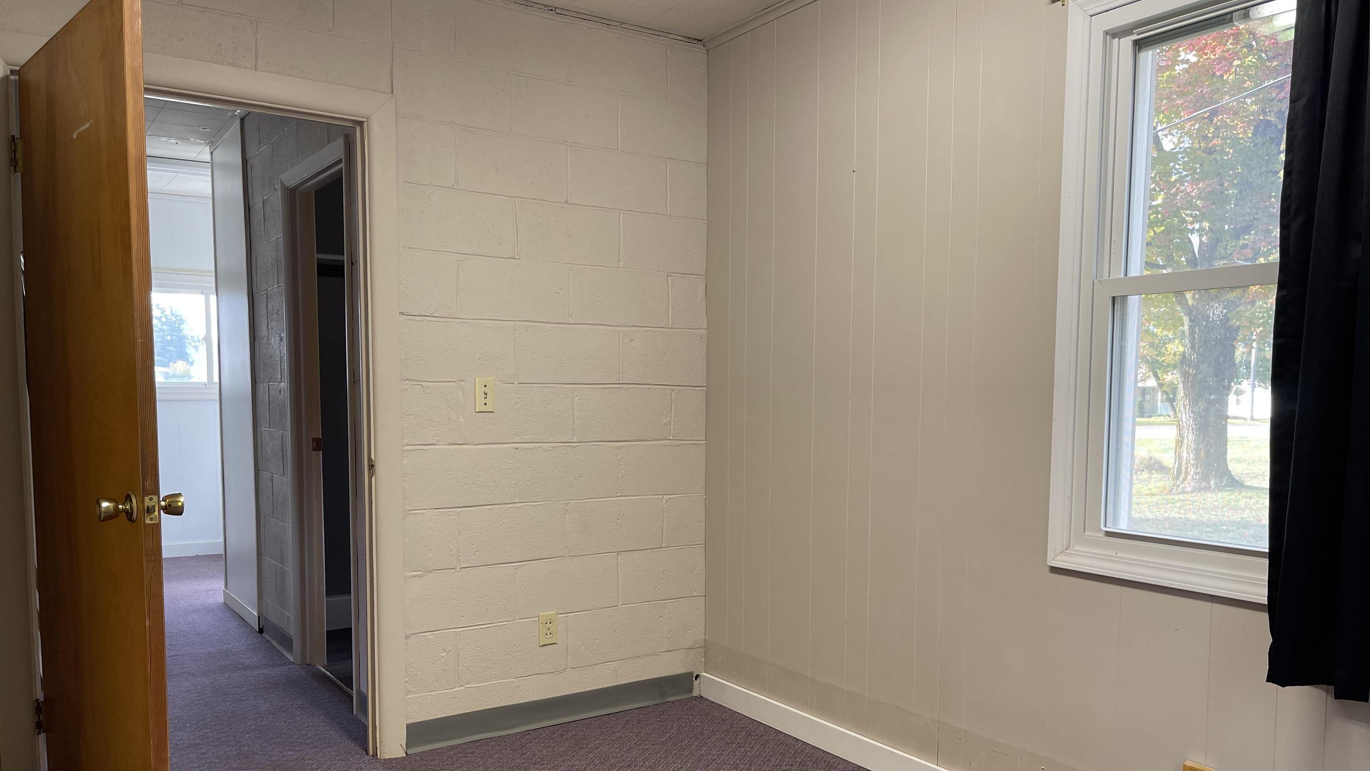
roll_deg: -0.1
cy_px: 464
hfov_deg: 66.1
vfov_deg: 40.0
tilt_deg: -4.6
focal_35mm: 29
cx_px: 684
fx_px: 1053
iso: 80
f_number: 1.6
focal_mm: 5.1
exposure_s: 1/60
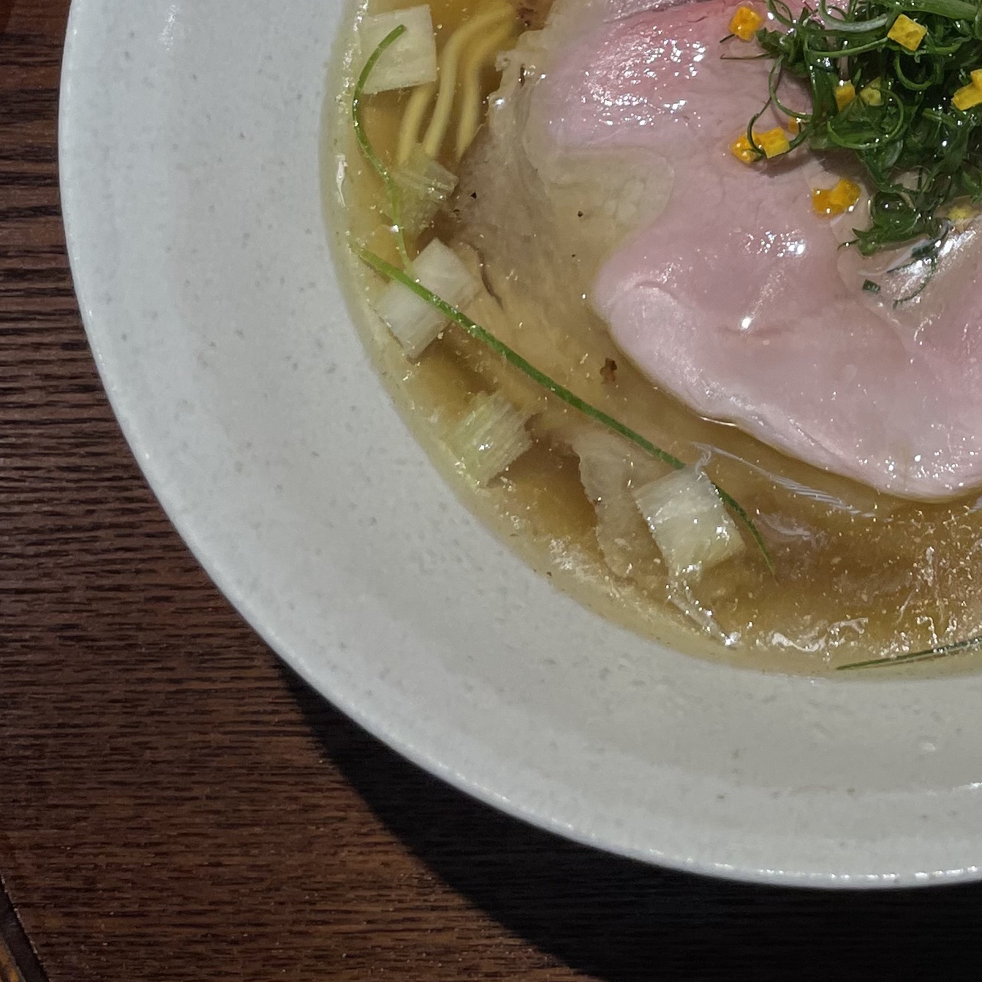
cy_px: -34
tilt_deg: -70.4
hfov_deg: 23.7
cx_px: 1027
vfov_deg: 23.8
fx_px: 2215
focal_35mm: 69
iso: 50
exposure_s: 1/351
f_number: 1.6
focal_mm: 4.2
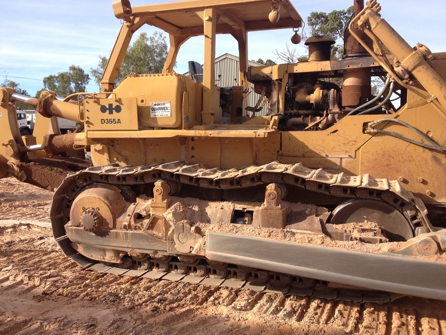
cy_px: 168
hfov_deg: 52.6
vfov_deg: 40.7
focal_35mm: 35
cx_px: 223
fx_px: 451
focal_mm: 4.28
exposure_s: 1/1004
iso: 80
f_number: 2.4
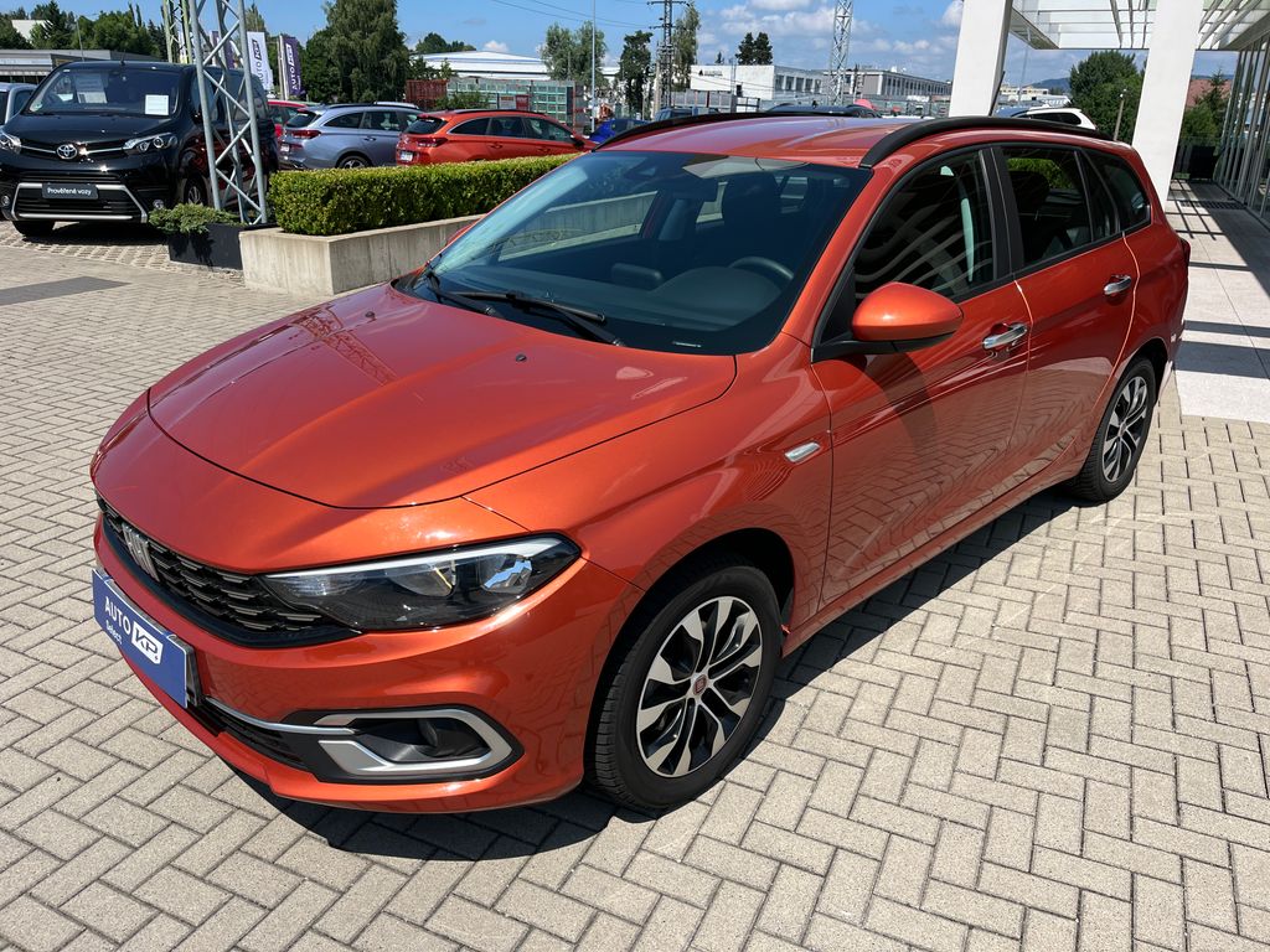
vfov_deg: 53.1
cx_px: 635
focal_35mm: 26
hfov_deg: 67.3
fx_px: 954
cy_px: 476
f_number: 1.6
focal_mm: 5.1
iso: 50
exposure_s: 1/3135
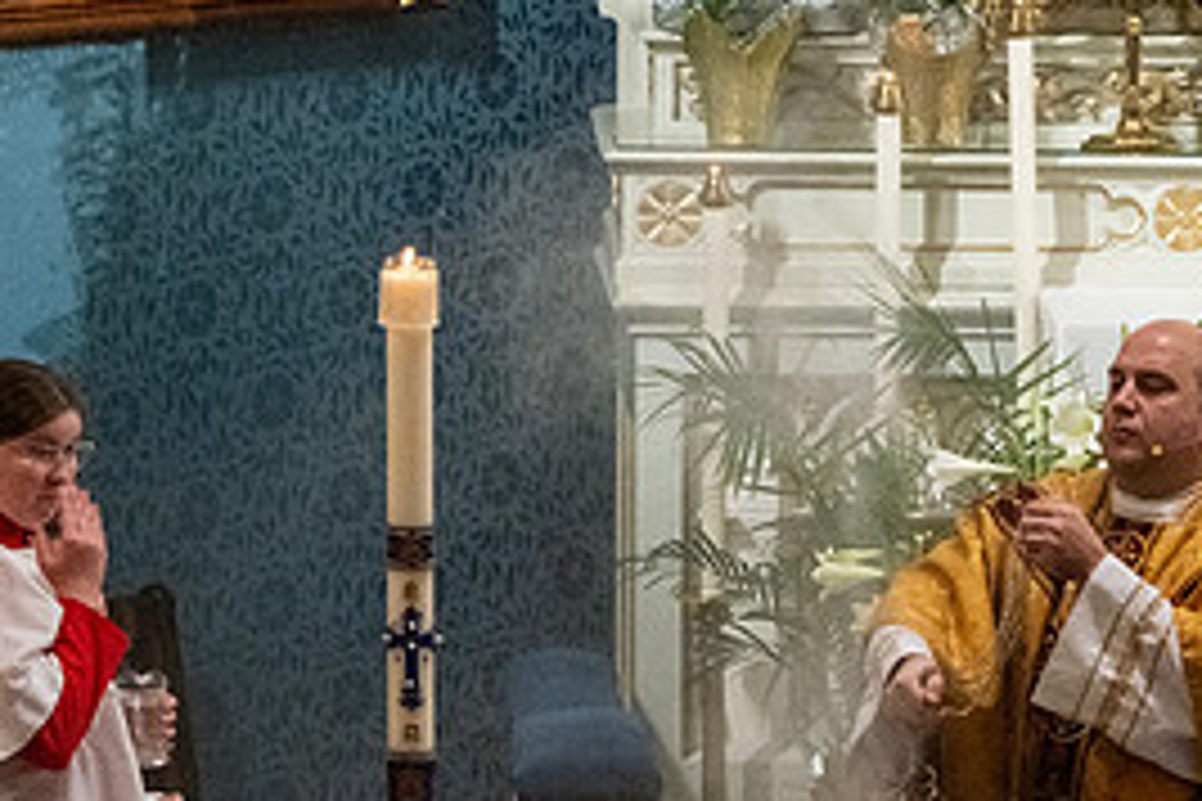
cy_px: 673
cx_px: 1053
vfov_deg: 3.2
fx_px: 14490
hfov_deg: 4.7
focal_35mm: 434
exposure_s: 1/60
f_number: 14
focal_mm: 200
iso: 5000
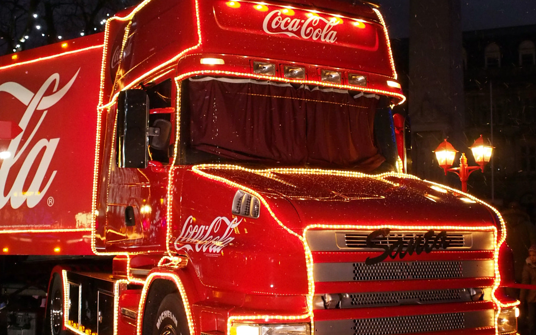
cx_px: 271
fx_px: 716
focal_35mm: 49
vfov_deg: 26.3
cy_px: 139
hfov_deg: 41.0
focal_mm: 17
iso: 3200
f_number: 2.8
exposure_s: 1/125
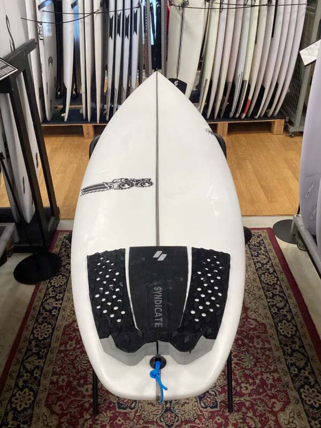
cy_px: 214
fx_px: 383
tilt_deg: -34.2
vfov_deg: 58.4
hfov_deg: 45.4
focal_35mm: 31
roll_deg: +1.9
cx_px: 160
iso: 64
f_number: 2.4
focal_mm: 3.3
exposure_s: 1/120
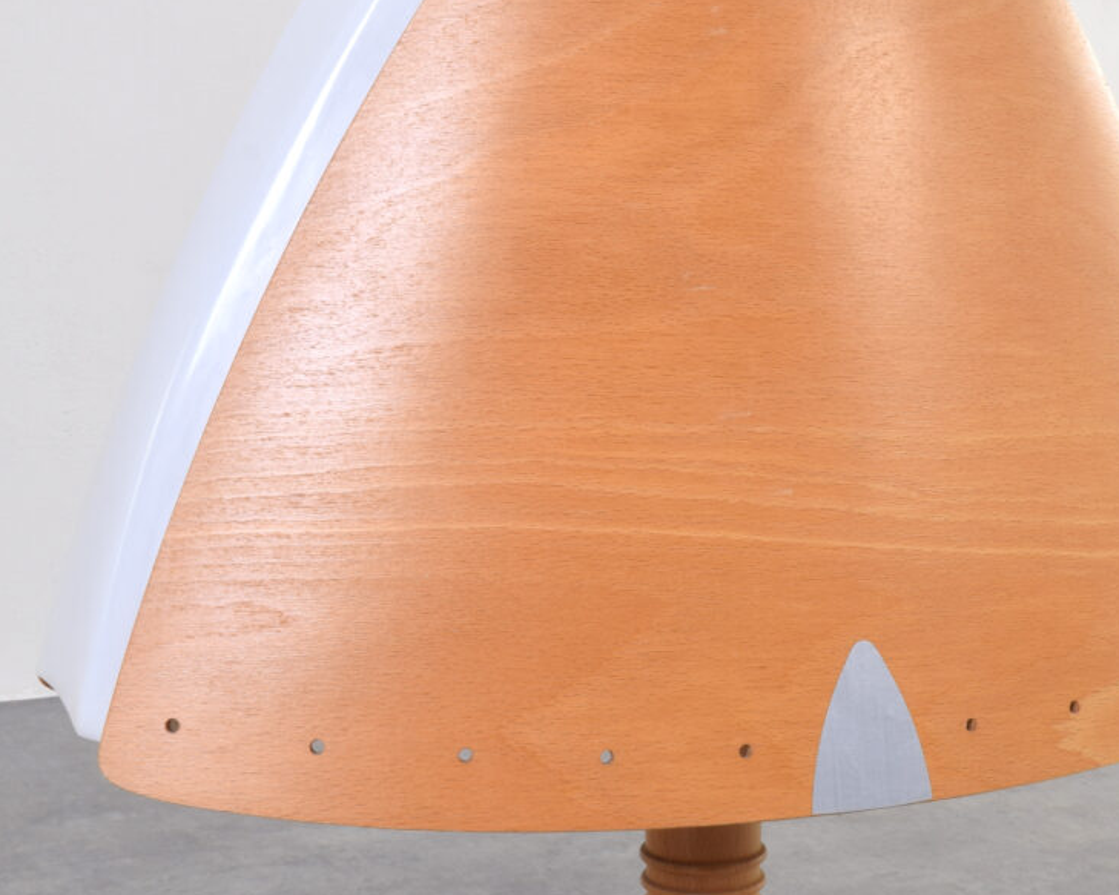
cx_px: 735
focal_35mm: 68
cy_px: 371
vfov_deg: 22.5
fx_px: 2252
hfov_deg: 27.8
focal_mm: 22
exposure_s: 1.6
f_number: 18
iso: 100
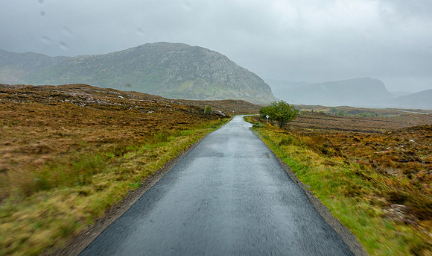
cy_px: 112
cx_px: 216
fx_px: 348
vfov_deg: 40.2
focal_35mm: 30
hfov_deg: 63.7
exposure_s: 1/125
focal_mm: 10.81
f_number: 8
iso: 125
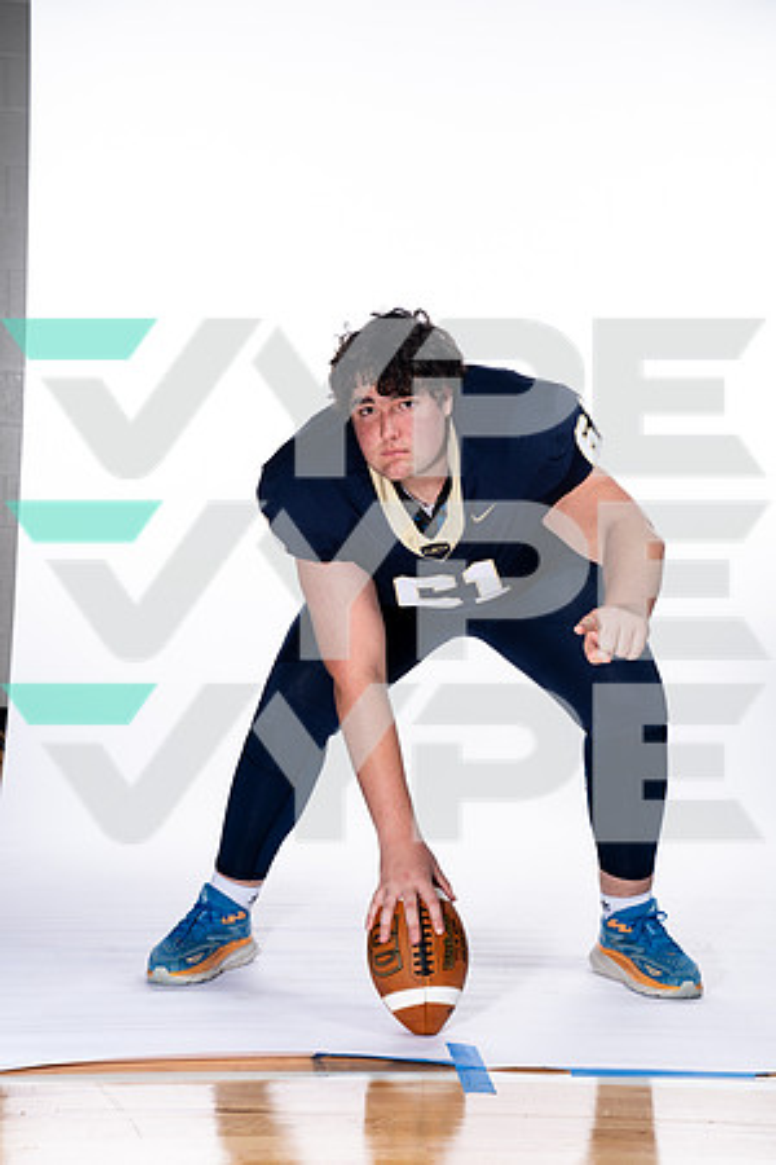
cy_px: 582
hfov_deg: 20.0
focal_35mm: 68
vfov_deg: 29.7
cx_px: 388
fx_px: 2198
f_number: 5.6
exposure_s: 1/250
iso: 100
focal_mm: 68
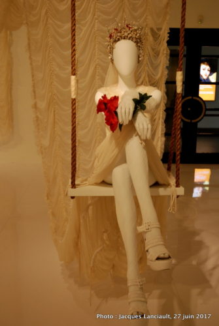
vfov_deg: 42.3
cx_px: 110
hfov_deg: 29.0
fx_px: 423
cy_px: 163
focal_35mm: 46
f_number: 4
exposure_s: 1/30
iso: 800
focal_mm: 31
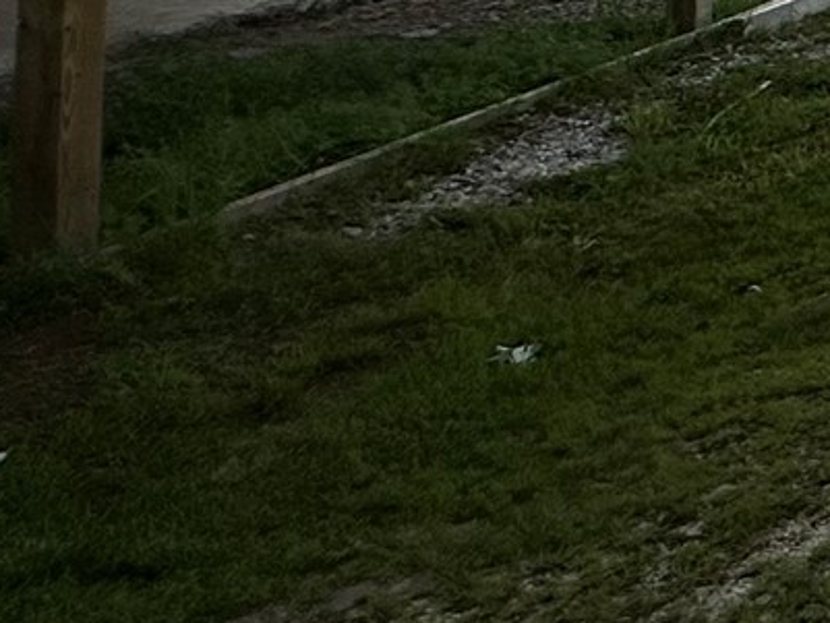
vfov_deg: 17.8
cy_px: -480
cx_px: 1927
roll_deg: +1.5
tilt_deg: +2.0
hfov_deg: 15.9
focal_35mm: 67
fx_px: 1607
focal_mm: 2.22
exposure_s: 1/3861
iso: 50
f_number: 2.2
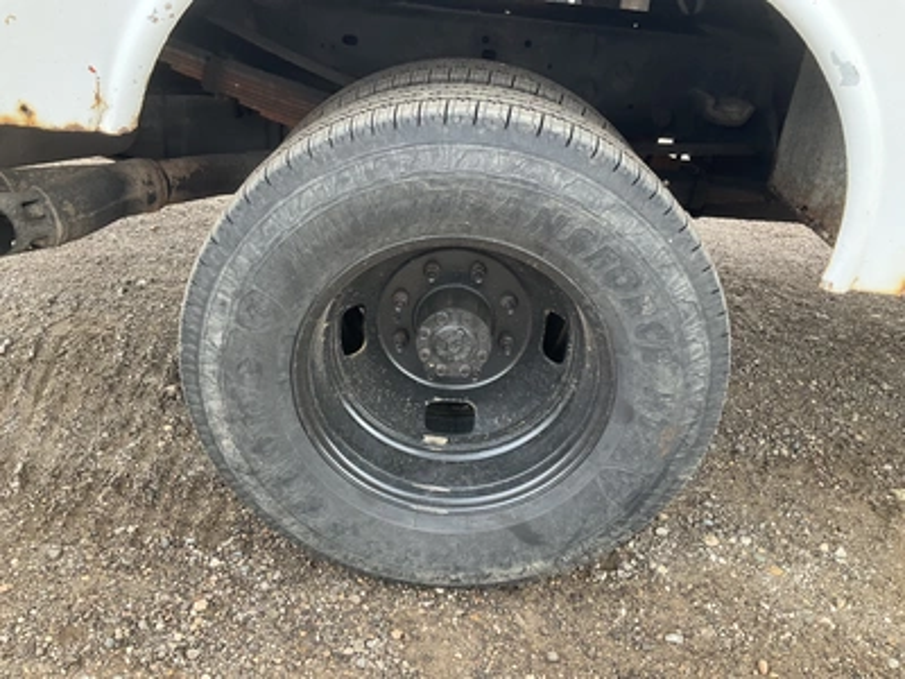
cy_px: 340
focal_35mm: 29
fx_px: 758
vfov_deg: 48.2
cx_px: 452
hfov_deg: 61.7
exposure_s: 1/172
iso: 32
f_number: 1.8
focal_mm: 3
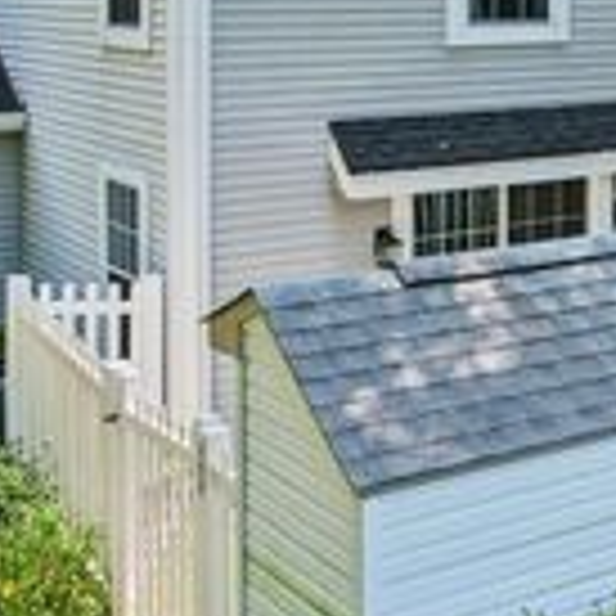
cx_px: 787
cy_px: 106
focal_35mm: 68
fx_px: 1369
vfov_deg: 24.9
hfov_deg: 22.8
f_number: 2.8
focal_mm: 8.4
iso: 100
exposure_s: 1/1250
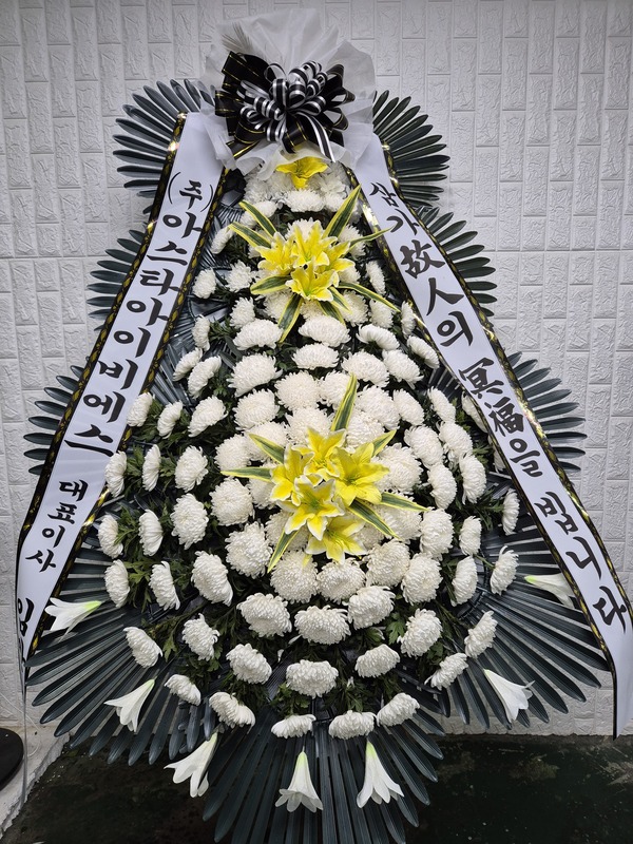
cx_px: 316
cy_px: 422
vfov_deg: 73.9
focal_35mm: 23
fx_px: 561
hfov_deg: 58.9
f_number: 1.8
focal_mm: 5.4
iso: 160
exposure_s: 1/120
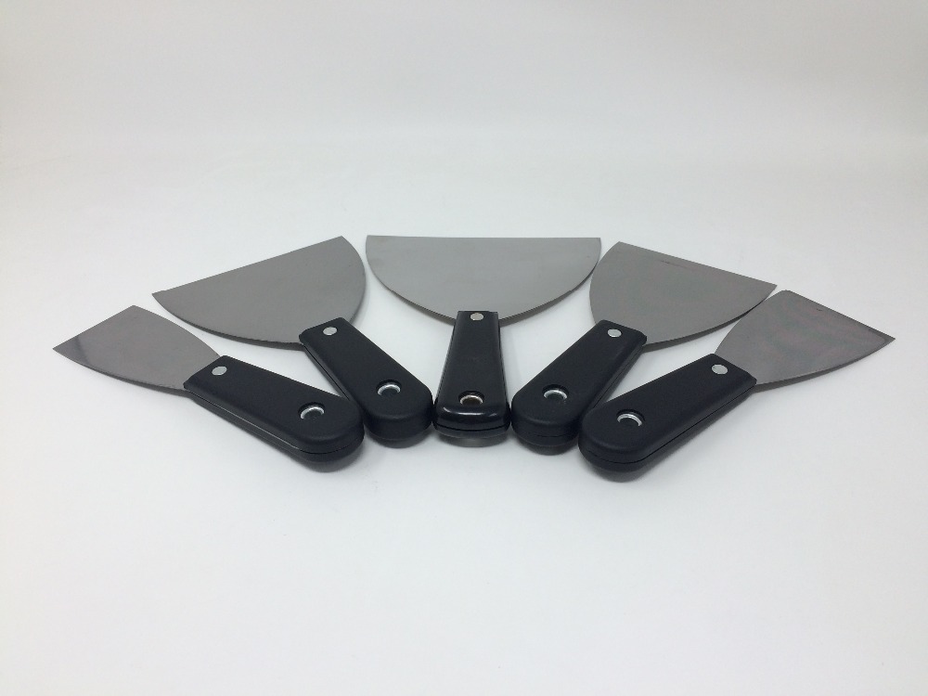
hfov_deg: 61.7
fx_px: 777
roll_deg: +0.1
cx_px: 464
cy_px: 348
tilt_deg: -37.1
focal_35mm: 29
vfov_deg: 48.2
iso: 32
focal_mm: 4.15
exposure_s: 1/158
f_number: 2.2
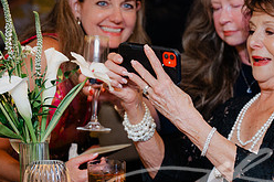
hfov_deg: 12.5
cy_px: 85
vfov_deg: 8.4
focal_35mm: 164
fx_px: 1247
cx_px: 209
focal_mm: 70
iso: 160
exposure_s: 1/30
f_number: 2.8
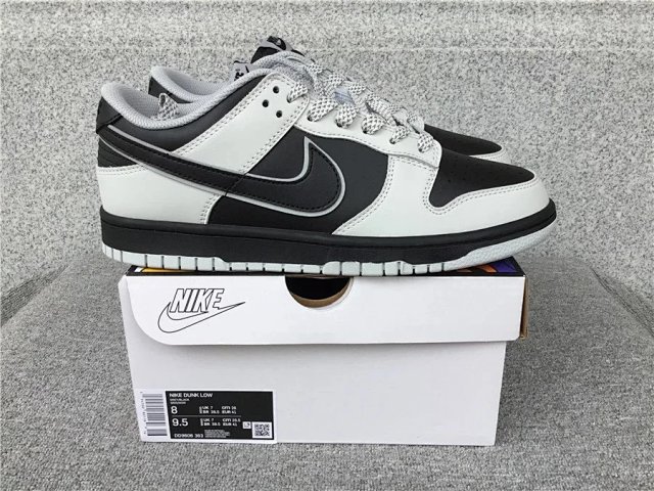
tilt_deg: -20.5
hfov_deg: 58.4
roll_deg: +0.4
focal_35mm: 31
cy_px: 246
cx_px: 327
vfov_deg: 45.4
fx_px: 586
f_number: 2.4
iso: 25
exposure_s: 1/169
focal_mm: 3.3
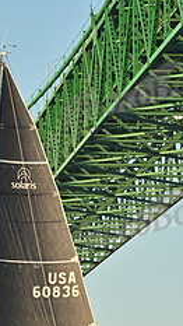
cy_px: 312
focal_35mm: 302
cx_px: -9
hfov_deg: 4.0
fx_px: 2606
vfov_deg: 7.1
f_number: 10
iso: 800
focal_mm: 116
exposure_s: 1/800
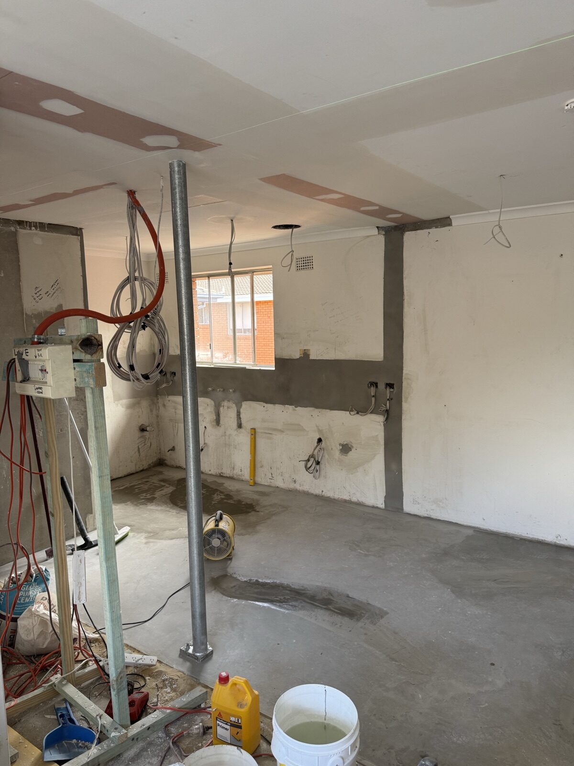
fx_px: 531
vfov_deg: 71.6
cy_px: 383
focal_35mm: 24
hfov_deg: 56.8
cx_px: 287
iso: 125
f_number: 1.78
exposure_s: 1/121
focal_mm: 6.76
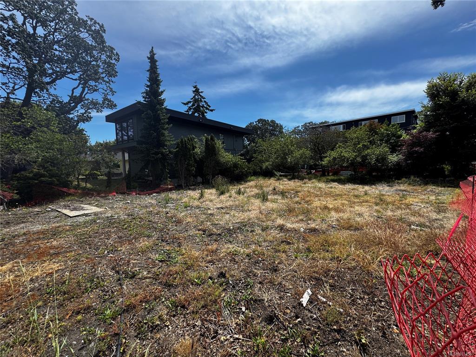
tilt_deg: -3.9
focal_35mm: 14
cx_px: 238
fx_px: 193
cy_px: 178
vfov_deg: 85.7
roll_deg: +1.3
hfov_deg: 102.1
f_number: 2.2
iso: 50
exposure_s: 1/1094
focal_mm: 2.22
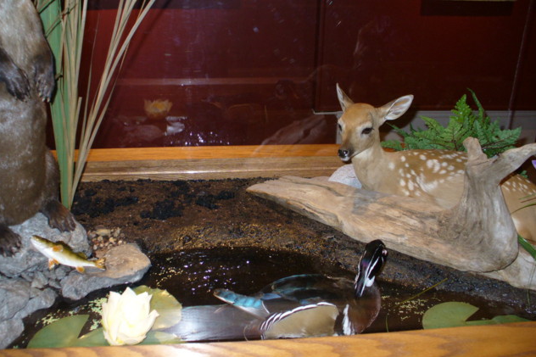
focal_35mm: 39
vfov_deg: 34.2
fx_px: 580
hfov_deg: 49.6
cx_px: 266
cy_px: 190
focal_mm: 6.1
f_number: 2.8
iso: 100
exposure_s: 1/60
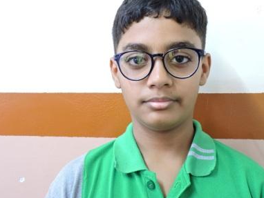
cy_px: 88
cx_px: 148
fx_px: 313
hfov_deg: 45.7
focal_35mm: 41
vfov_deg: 35.1
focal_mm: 6.2
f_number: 3.3
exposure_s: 1/15
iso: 400
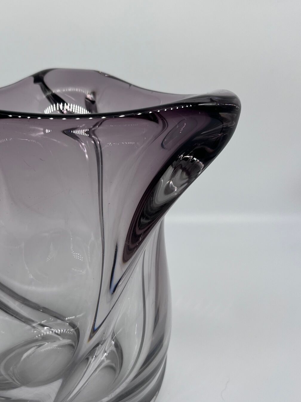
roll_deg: +1.7
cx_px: 82
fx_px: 452
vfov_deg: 47.9
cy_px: 203
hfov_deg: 36.1
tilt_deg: -18.9
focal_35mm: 39
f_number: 1.6
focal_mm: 5.1
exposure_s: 1/467
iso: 50
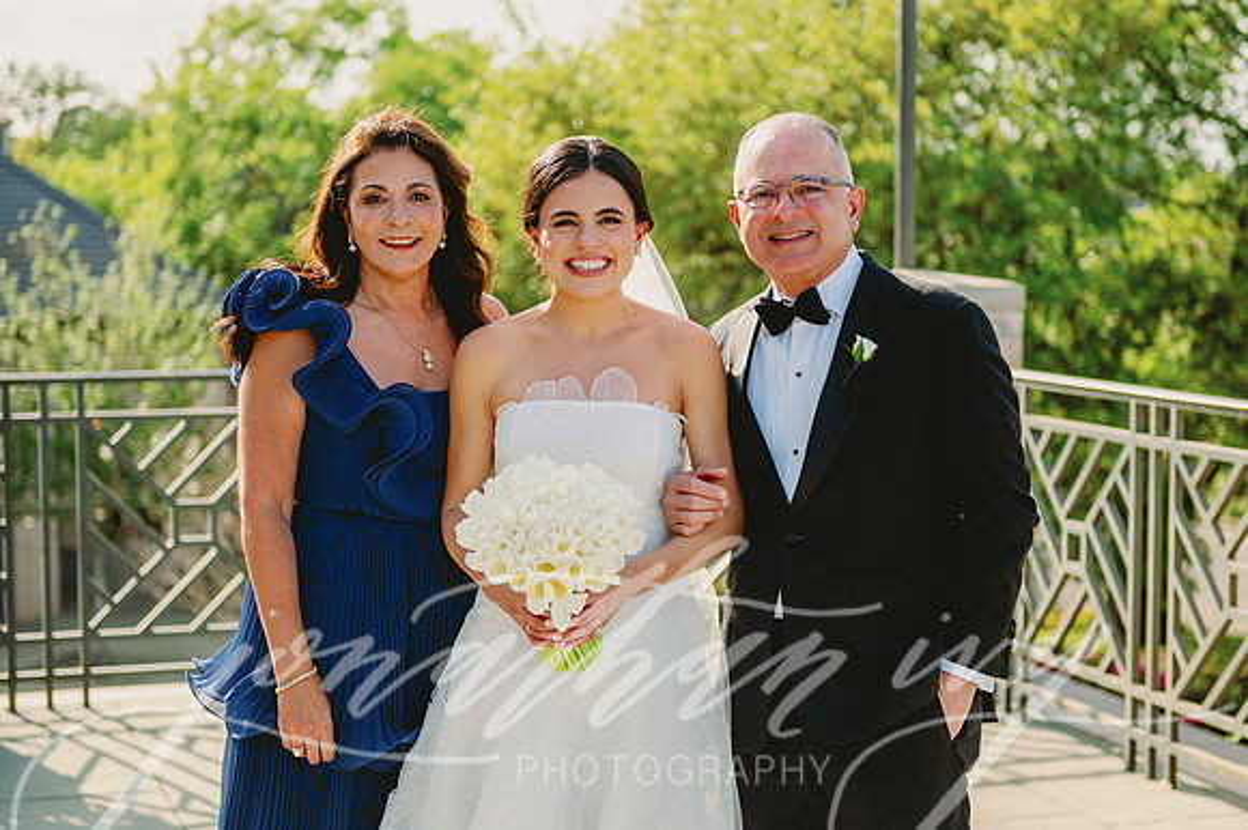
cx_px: 669
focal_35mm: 75
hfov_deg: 27.0
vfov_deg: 18.1
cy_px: 385
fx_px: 2601
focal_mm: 70
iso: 100
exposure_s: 1/1250
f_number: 2.8
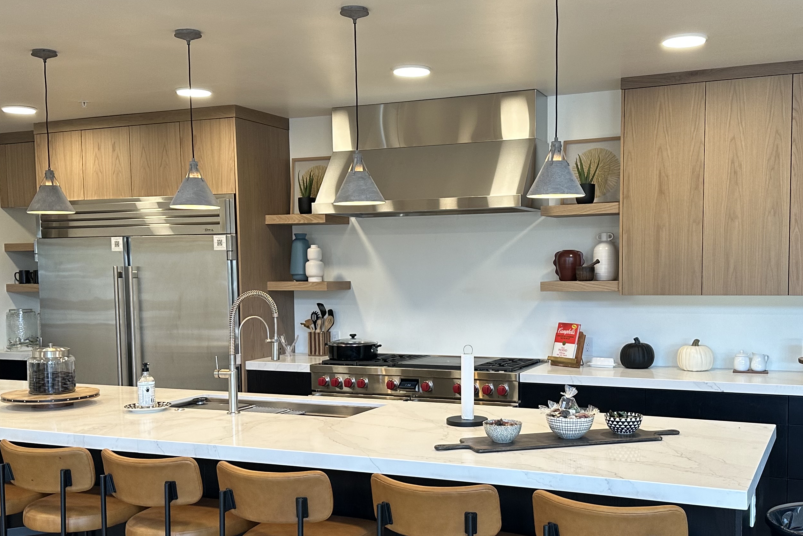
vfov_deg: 33.3
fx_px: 892
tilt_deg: -4.2
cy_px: 324
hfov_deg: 48.4
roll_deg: +0.9
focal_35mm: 40
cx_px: 446
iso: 160
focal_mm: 6.86
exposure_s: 1/120
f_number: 1.78
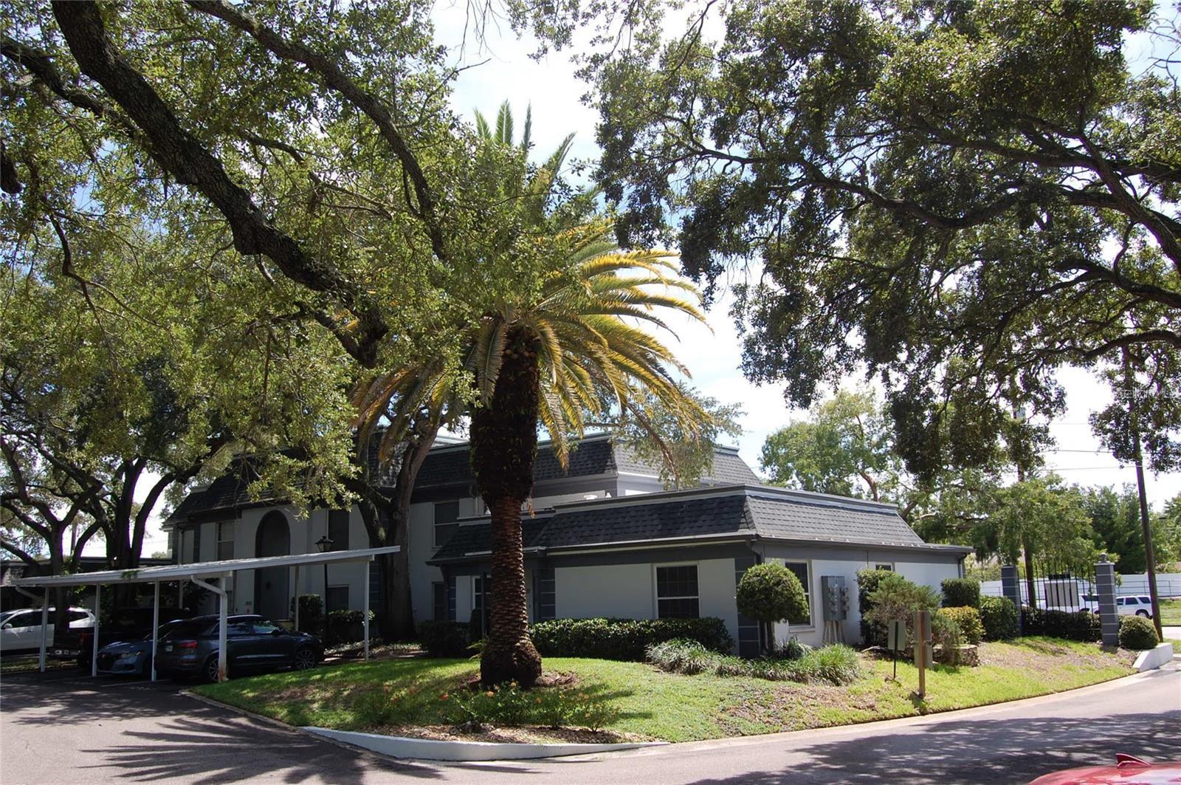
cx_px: 590
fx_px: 1081
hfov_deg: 57.3
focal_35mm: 33
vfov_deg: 39.9
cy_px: 392
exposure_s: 1/250
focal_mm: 22
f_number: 8
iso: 200
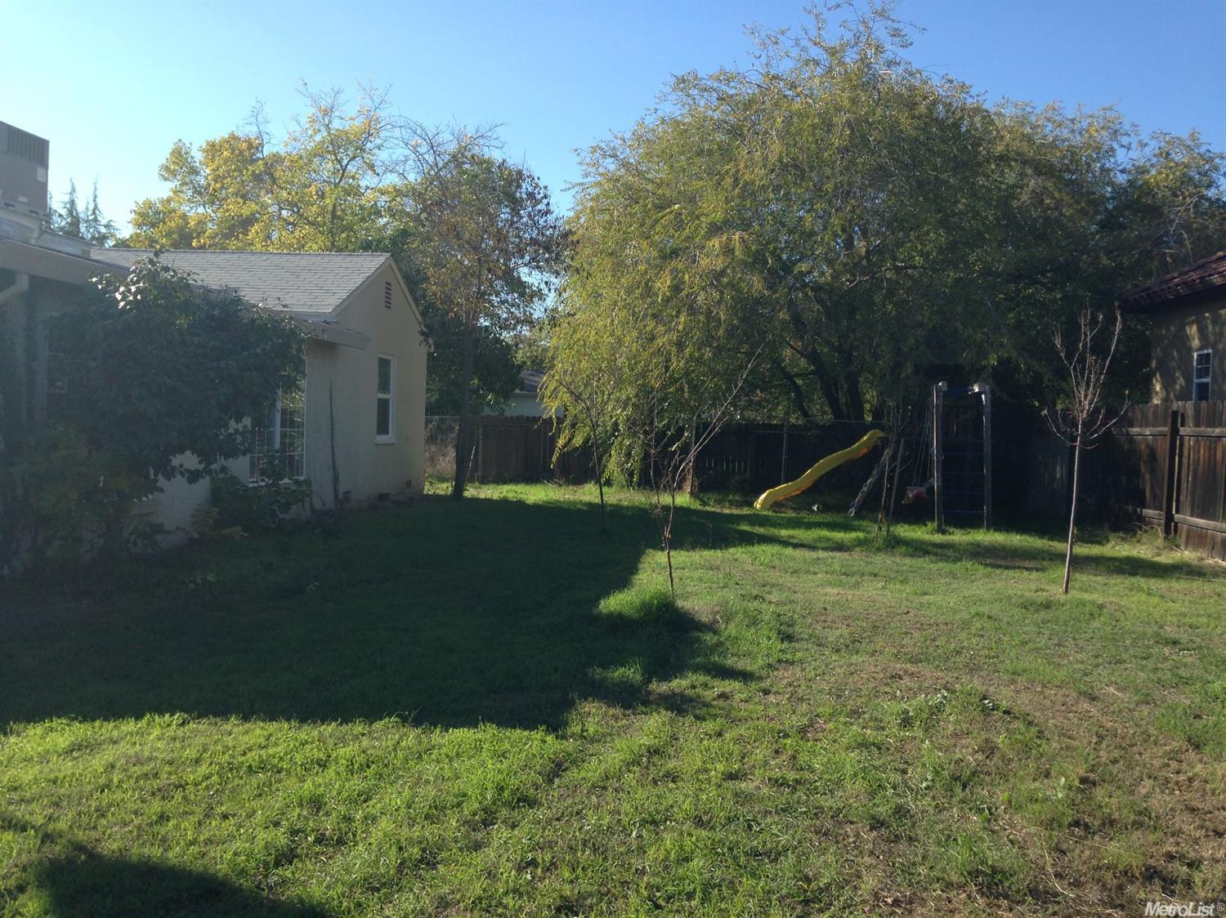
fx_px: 1168
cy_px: 459
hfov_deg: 55.4
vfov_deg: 42.9
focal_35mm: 33
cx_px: 613
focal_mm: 4.12
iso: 50
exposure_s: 1/889
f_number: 2.4
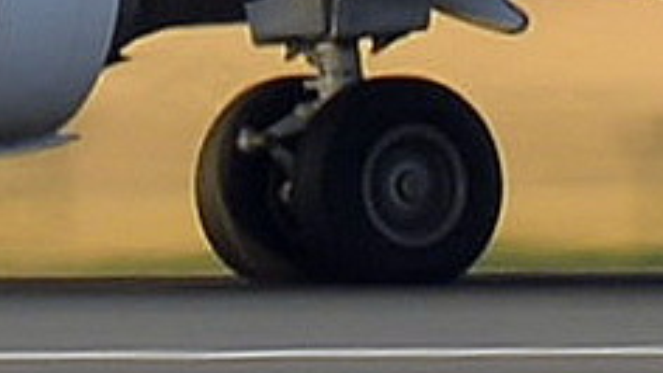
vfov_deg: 0.4
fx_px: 49968
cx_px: -1416
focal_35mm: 2841
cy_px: -512
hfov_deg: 0.8
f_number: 13
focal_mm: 400
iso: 140
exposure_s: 1/125
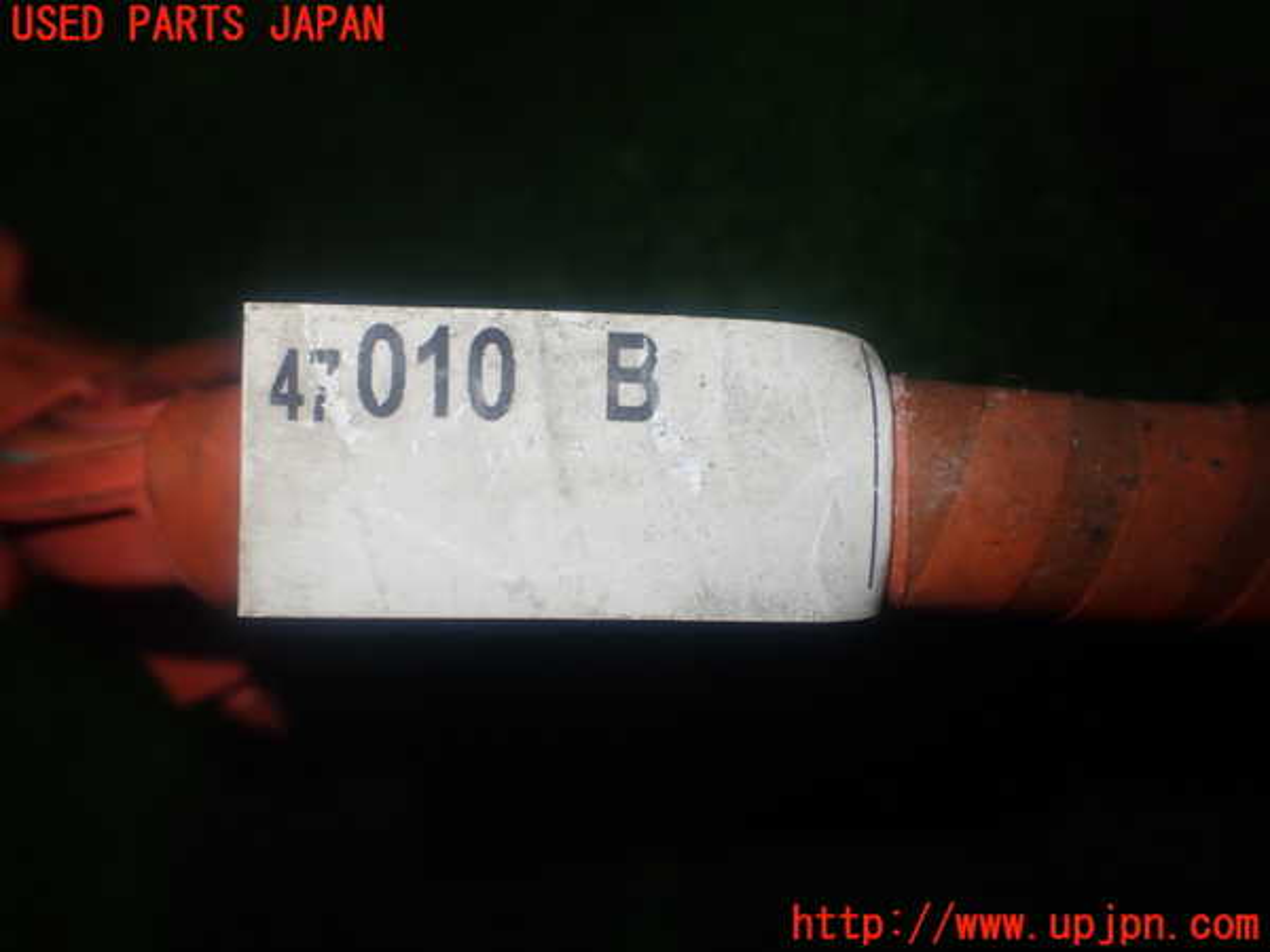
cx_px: 635
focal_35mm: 32
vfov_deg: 44.2
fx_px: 1174
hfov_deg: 56.8
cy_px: 476
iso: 100
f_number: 2.4
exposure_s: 1/80
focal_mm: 5.79
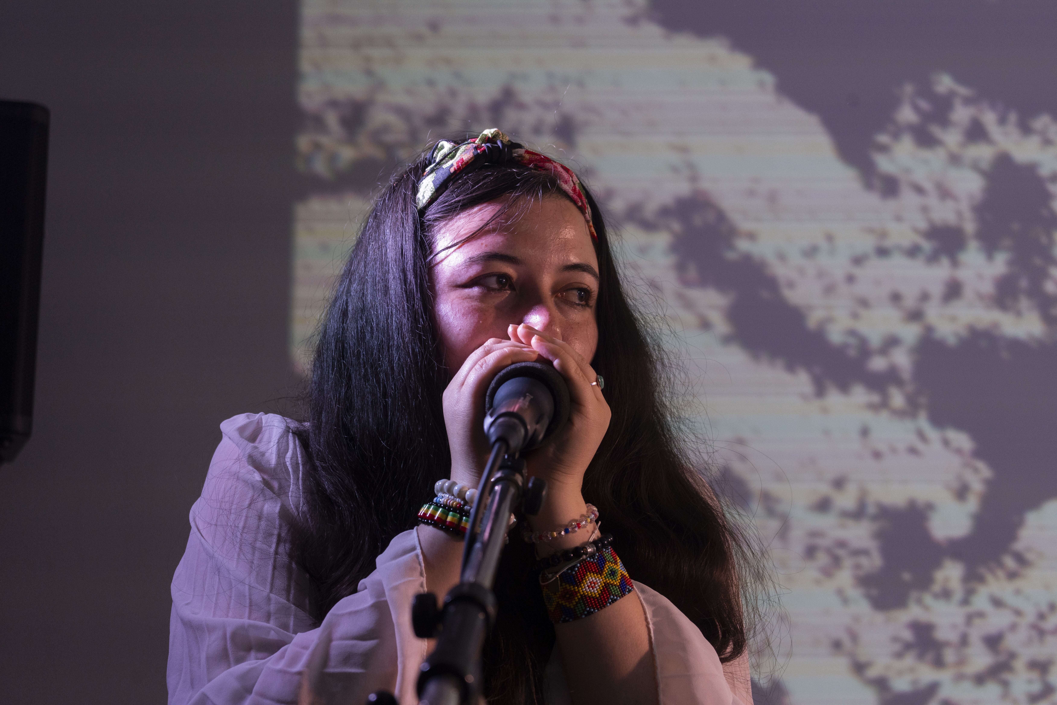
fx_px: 1762
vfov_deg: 22.6
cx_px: 528
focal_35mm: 60
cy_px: 352
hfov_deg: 33.4
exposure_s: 1/125
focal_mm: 60
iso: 2000
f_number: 5.6
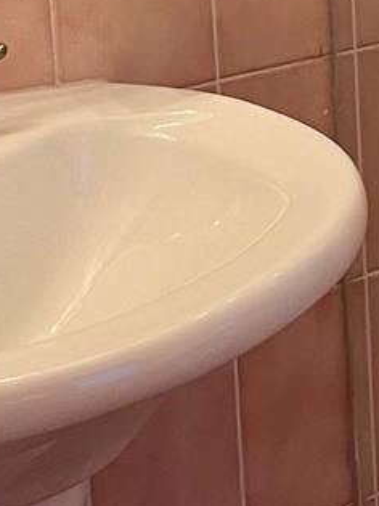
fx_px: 1782
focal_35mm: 122
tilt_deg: -8.3
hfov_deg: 11.7
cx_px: 519
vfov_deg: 15.3
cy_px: -178
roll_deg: +2.9
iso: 125
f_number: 1.6
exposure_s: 1/60
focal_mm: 5.1
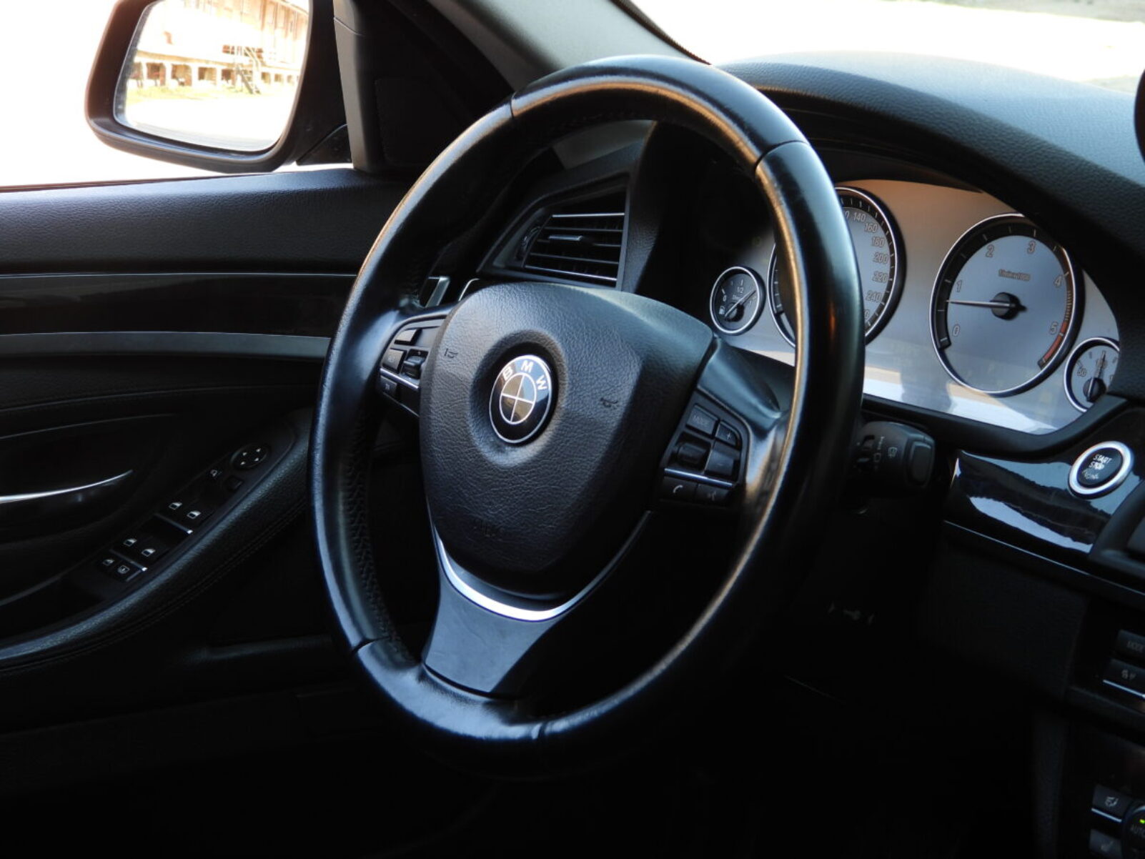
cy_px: 430
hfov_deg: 24.4
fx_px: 2647
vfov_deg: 18.4
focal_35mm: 80
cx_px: 572
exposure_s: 1/60
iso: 125
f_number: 3.5
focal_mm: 14.4
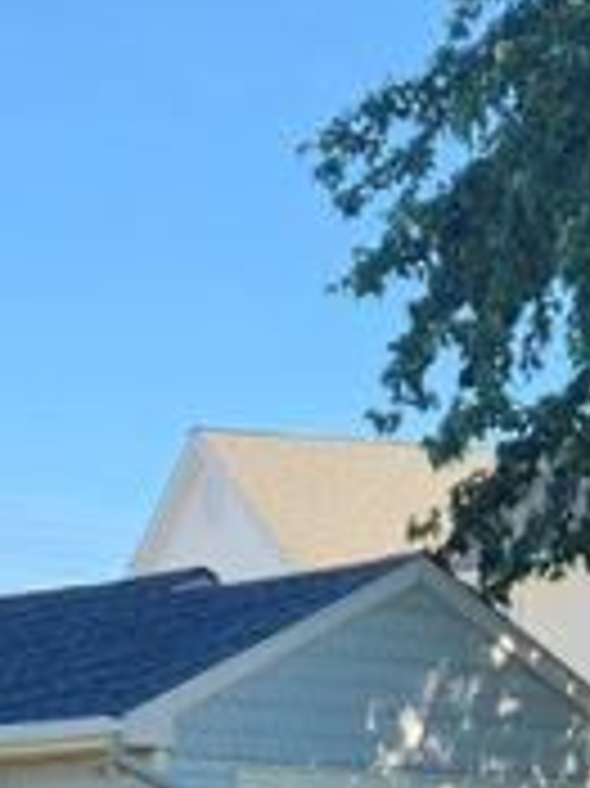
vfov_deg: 12.9
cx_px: -59
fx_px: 3231
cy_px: 1324
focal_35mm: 142
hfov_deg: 10.3
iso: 20
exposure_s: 1/416
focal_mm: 5.4
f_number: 1.8
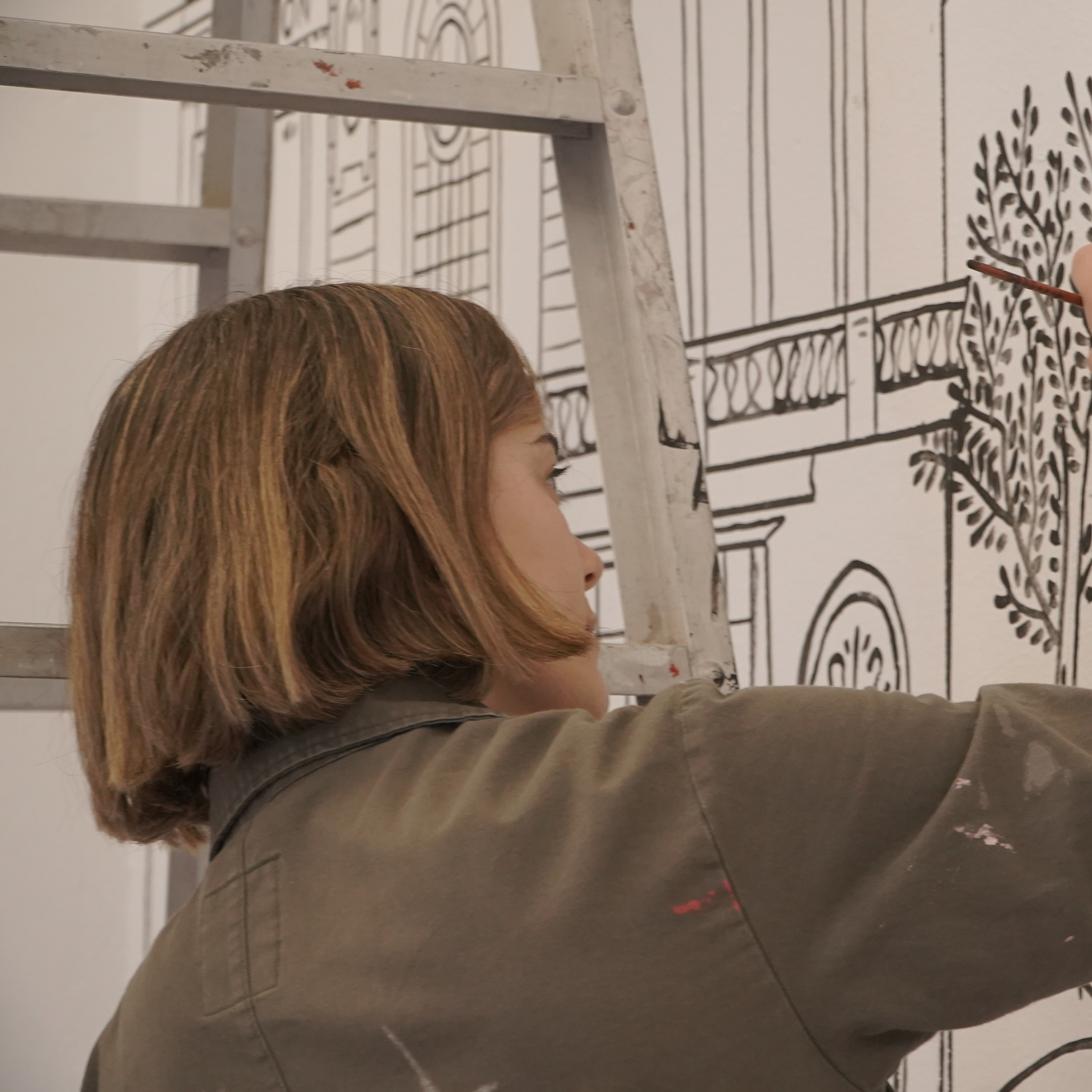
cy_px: 548
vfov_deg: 18.1
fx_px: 3426
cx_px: 819
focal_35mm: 96
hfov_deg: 18.0
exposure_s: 1/60
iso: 2500
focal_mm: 50
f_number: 6.3
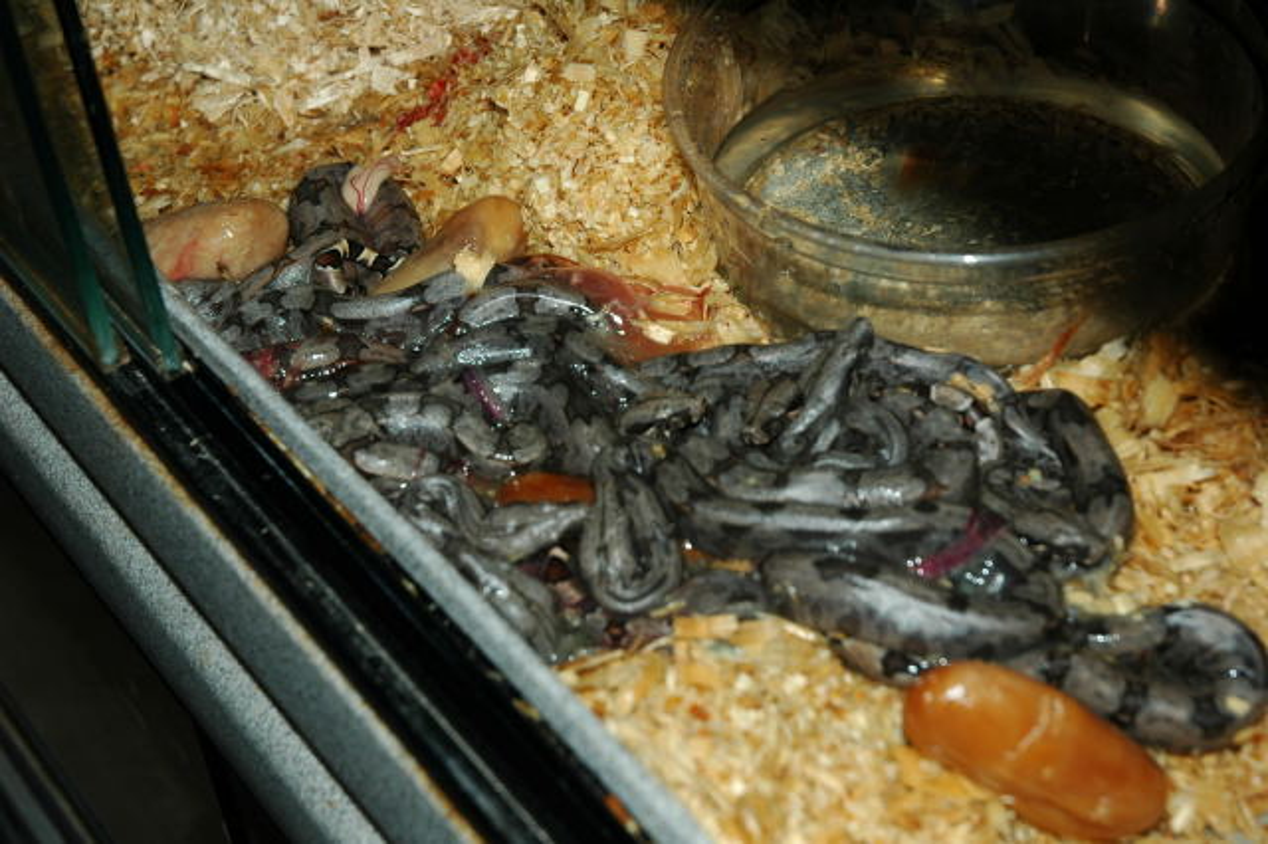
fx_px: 2323
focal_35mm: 66
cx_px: 634
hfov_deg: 30.5
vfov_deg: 20.6
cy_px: 422
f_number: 5.6
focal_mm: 44
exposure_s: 1/125
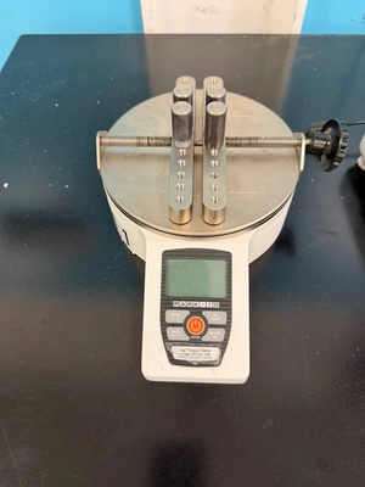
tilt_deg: -58.5
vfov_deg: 71.6
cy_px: 244
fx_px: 337
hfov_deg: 56.8
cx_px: 182
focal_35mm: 24
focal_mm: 6.76
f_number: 1.78
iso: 400
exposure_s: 1/60
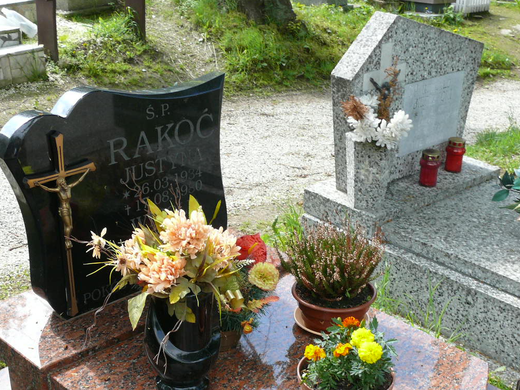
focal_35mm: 56
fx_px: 841
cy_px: 311
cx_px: 256
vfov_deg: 25.7
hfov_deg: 34.3
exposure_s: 1/200
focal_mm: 7.5
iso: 100
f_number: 4
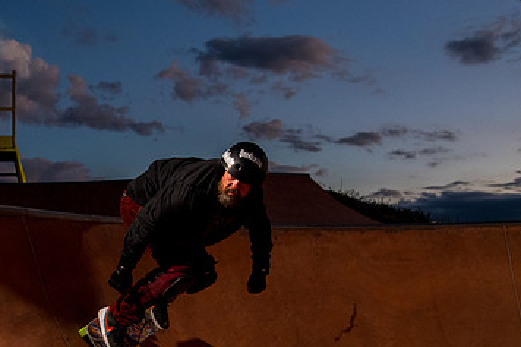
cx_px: 164
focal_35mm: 62
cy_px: 218
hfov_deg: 32.1
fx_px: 897
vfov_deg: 21.8
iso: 5000
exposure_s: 1/250
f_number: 4
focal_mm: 31
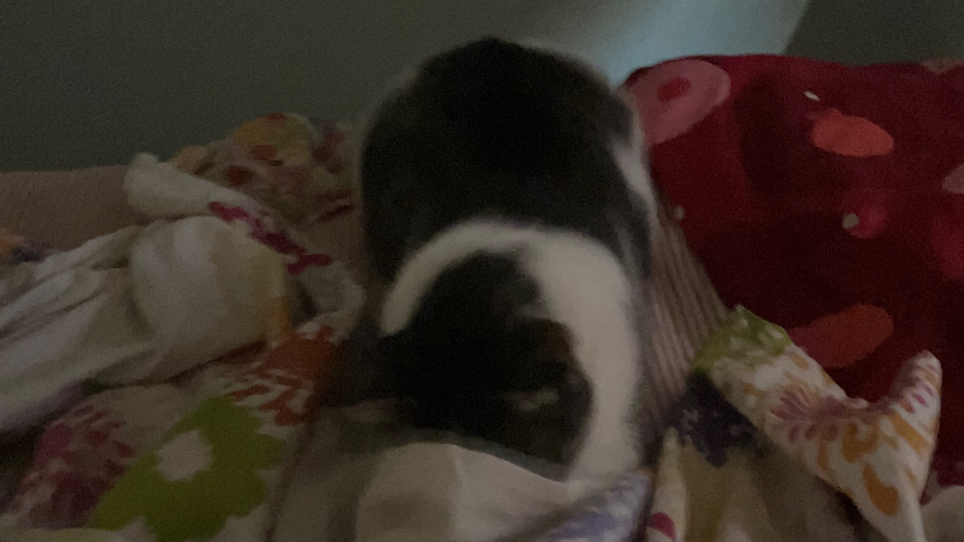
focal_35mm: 41
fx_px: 1048
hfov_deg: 49.4
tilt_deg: -30.5
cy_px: 321
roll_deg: +0.8
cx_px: 484
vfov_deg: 28.9
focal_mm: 3.99
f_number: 1.8
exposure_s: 1/4
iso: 2000
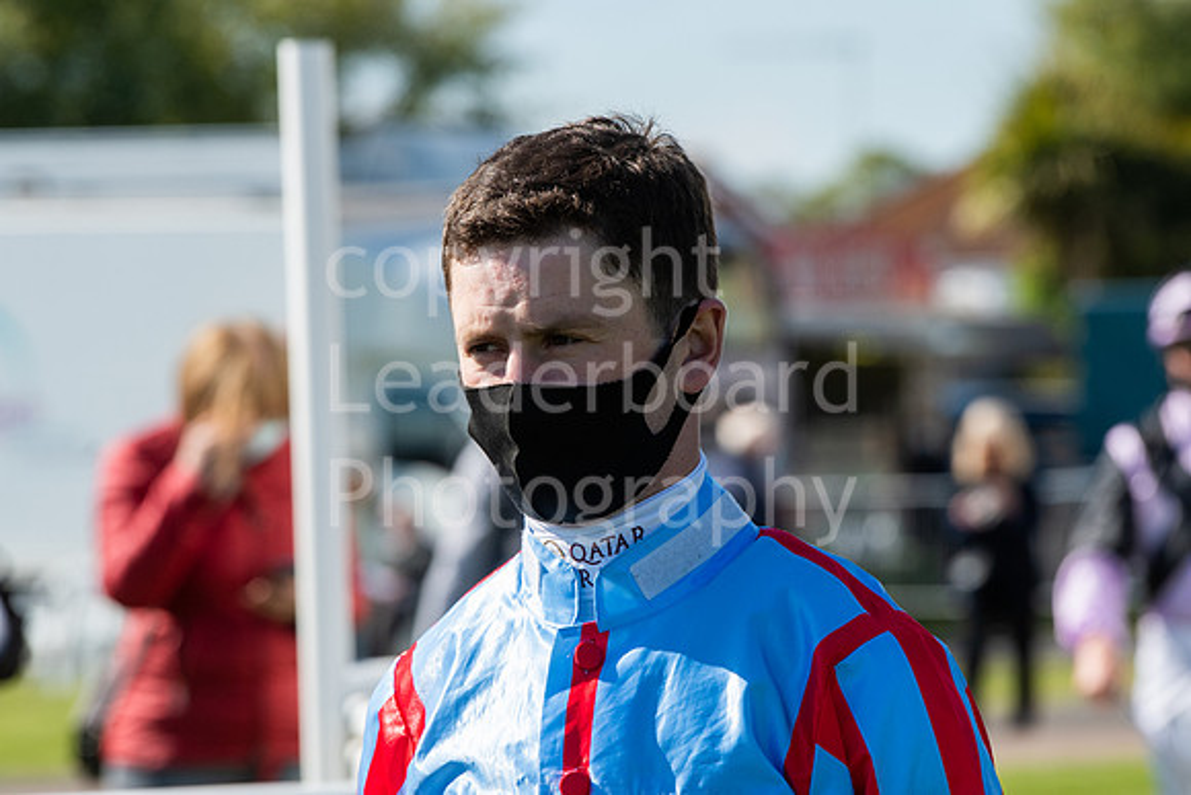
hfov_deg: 7.4
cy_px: 398
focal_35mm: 278
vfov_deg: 5.0
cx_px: 596
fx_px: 9182
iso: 500
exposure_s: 1/1250
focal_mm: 185
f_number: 8
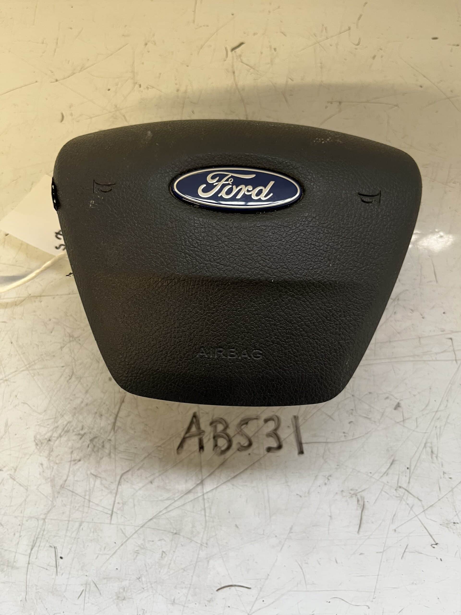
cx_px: 230
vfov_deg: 67.3
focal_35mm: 26
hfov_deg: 53.1
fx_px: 462
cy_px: 308
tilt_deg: -78.1
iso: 80
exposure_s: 1/50
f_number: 1.6
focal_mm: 5.1
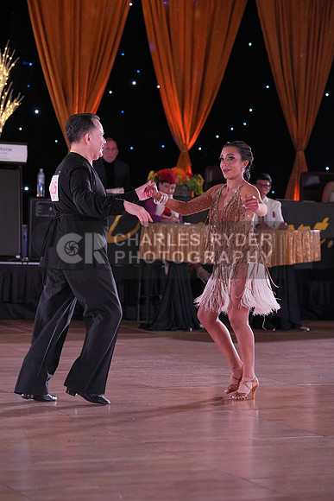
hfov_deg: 13.7
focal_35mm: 100
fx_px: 1391
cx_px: 167
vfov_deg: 20.4
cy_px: 250
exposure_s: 1/400
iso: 1600
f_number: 4
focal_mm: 100
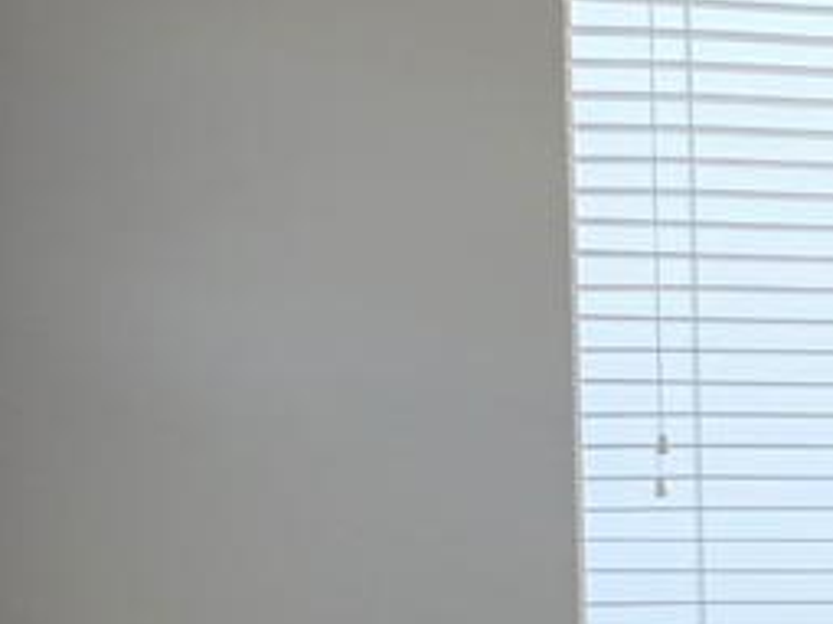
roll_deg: +1.3
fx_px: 3921
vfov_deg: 9.0
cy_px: 729
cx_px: 2506
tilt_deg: -1.6
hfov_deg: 9.5
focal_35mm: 163
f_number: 1.8
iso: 50
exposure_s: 1/120
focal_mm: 4.25
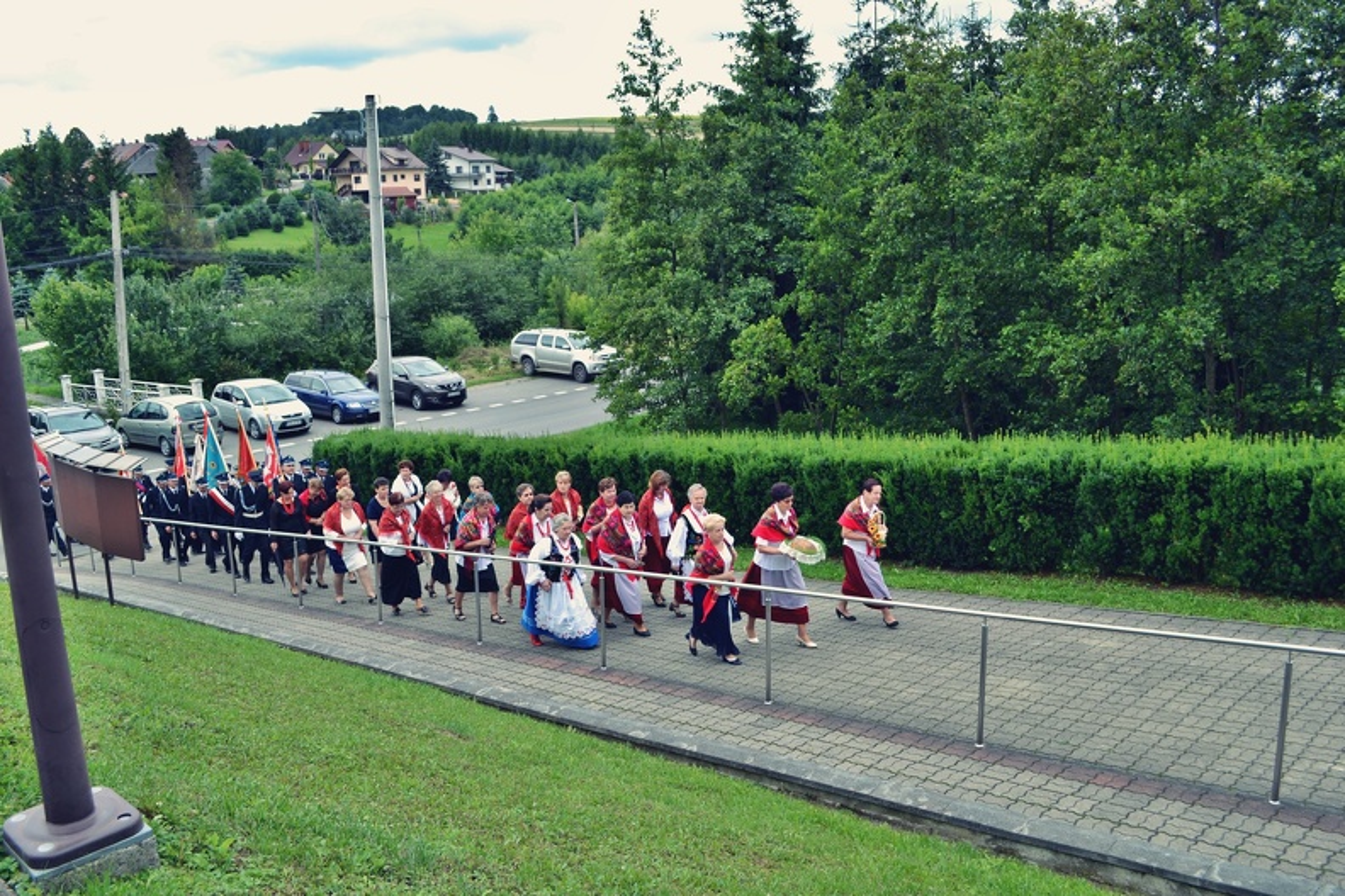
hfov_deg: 61.9
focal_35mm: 30
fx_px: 1121
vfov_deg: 43.6
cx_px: 672
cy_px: 448
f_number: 5.6
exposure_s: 1/125
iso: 100
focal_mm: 20
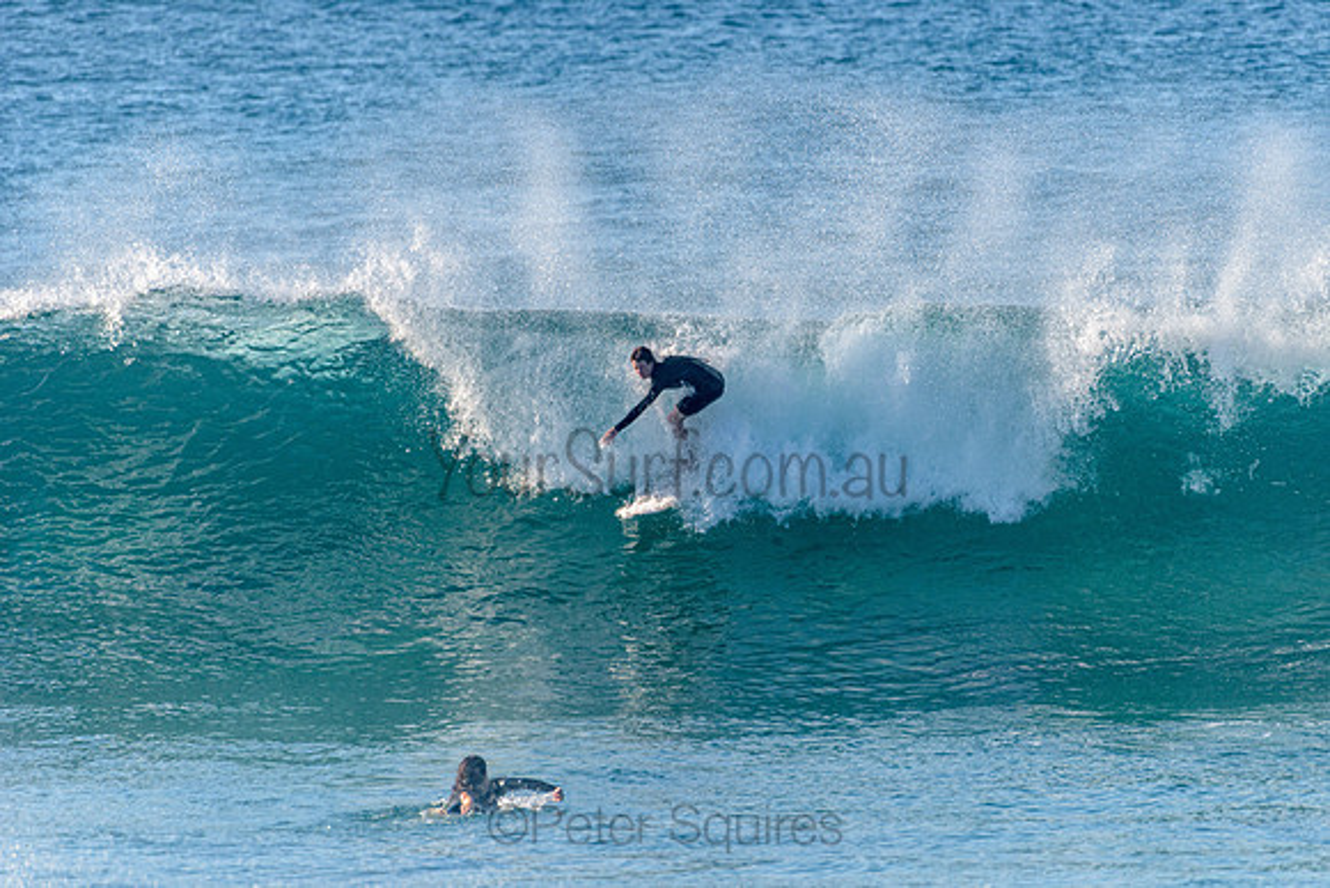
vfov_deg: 2.6
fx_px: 19803
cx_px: 713
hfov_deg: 3.8
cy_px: 476
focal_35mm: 536
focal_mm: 500
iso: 360
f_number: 5.6
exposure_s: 1/2000
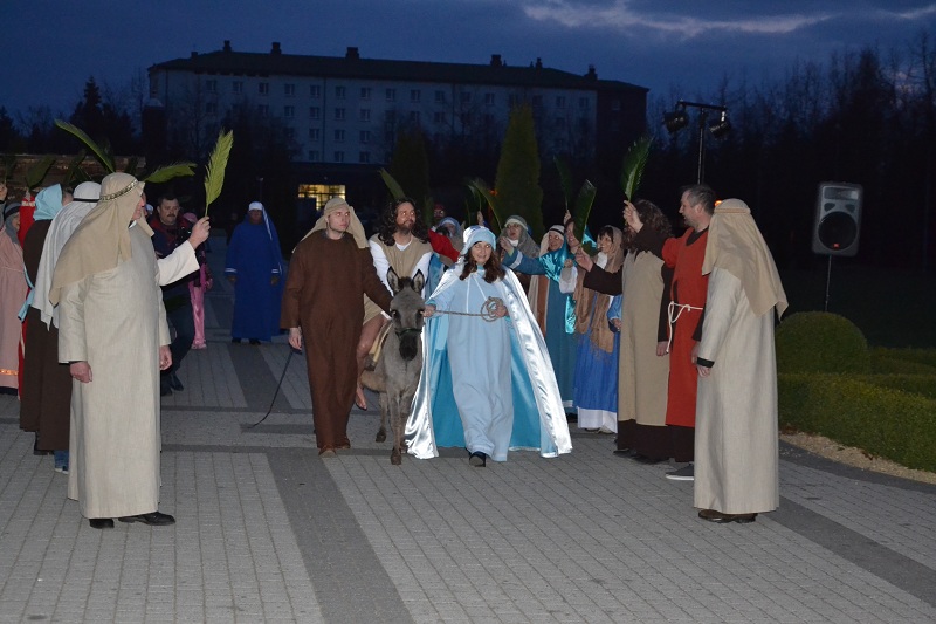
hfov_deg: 31.9
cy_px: 312
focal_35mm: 63
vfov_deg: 21.6
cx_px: 468
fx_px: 1638
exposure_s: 1/60
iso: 3200
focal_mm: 42
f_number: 4.8
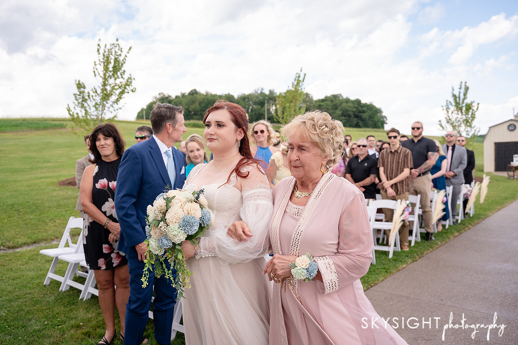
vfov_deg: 46.2
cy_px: 172
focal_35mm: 28
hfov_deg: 65.2
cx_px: 259
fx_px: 405
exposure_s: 1/1250
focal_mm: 28
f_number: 4
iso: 500
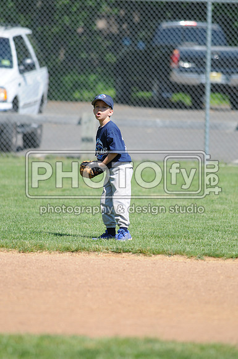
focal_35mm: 450
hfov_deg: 3.0
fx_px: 4476
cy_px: 180
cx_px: 119
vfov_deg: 4.6
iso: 200
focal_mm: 300
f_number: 4
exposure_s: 1/1250
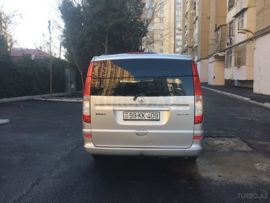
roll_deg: +2.2
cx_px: 135
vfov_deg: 48.2
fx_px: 226
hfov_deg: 61.7
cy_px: 102
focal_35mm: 29
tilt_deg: -7.0
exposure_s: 1/281
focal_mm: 4.15
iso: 32
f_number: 2.2
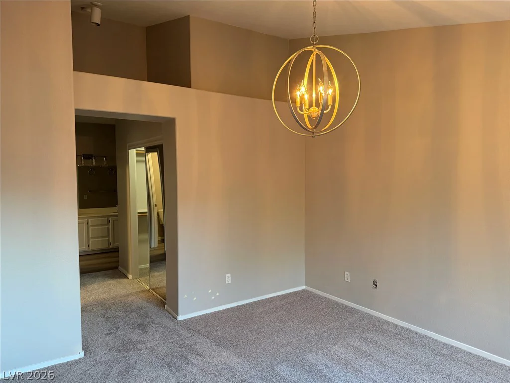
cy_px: 192
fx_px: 354
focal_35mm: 24
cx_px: 255
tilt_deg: -3.4
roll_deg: -0.1
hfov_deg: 71.6
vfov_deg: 56.8
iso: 320
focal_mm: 6.76
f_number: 1.78
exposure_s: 1/60
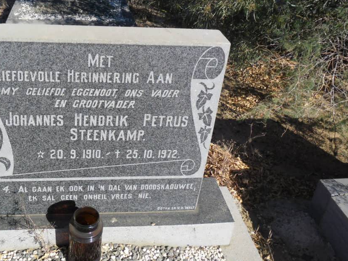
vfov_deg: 36.7
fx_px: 392
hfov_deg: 47.3
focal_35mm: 39
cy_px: 103
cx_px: 125
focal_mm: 4.9
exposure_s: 1/756
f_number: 3.5
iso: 80
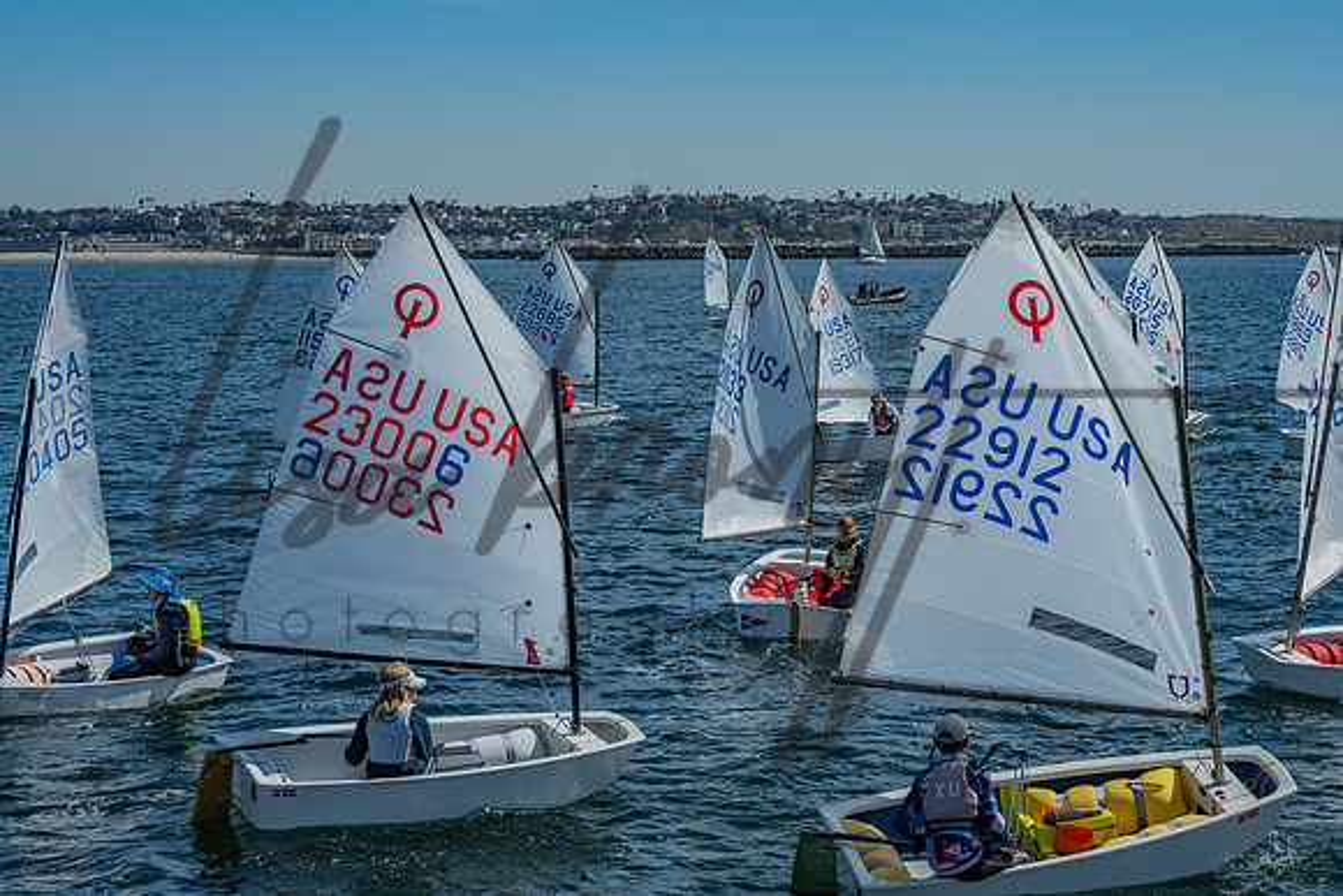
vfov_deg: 17.1
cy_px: 448
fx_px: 2985
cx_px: 672
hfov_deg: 25.4
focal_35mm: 80
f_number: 8
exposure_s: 1/640
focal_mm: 80
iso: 100
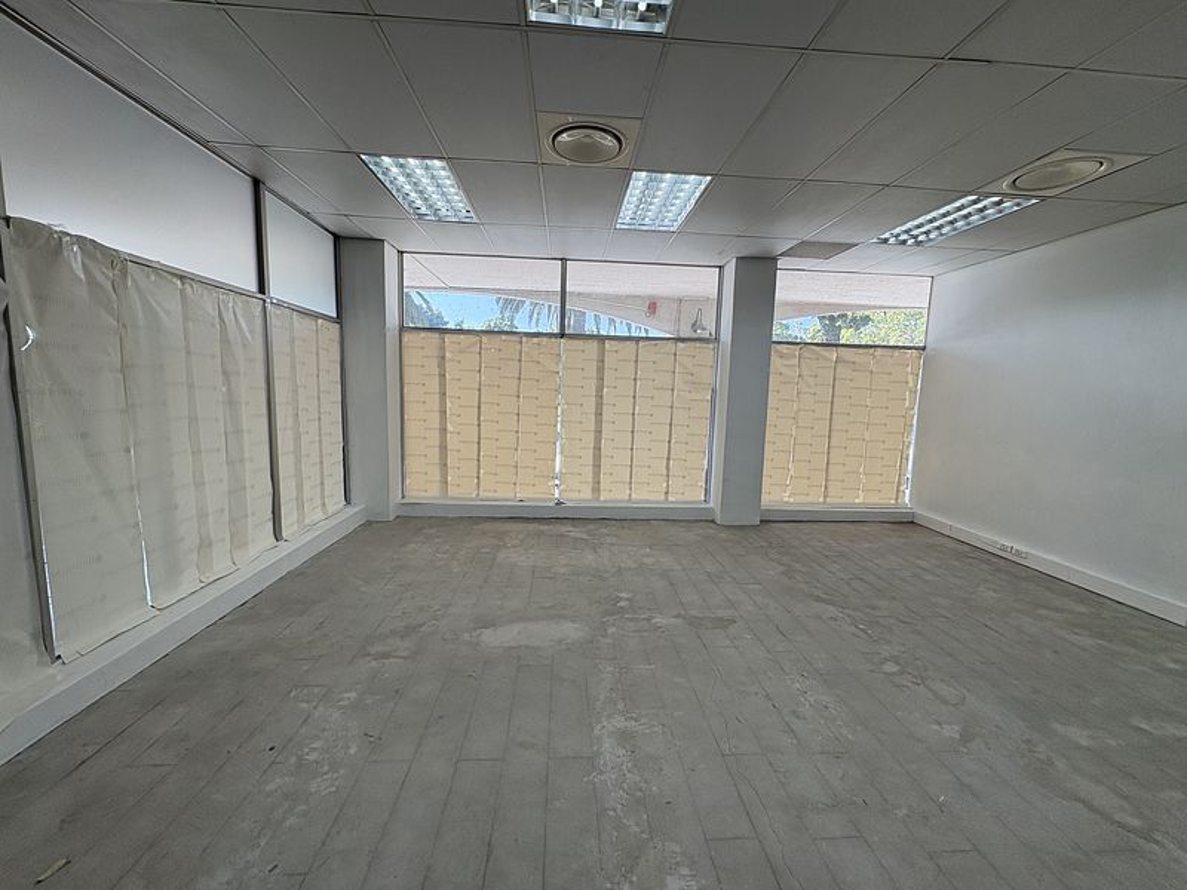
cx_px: 594
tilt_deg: -6.8
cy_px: 445
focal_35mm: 14
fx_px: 480
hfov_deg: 102.1
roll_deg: -0.2
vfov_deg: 85.7
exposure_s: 1/190
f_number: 2.2
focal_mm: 2.22
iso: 64
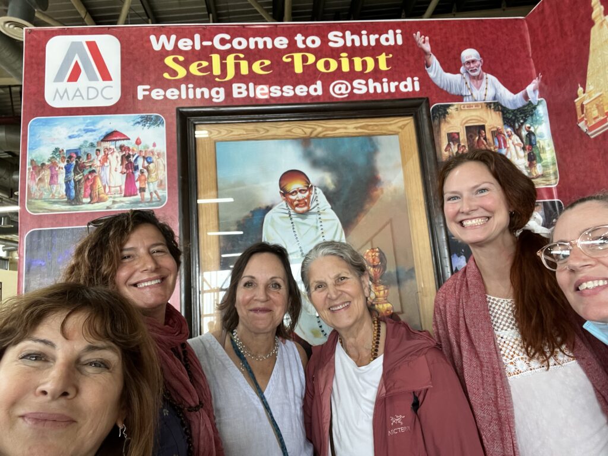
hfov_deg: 73.9
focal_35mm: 23
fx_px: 404
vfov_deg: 58.9
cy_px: 228
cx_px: 304
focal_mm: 2.71
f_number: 2.2
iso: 160
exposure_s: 1/50
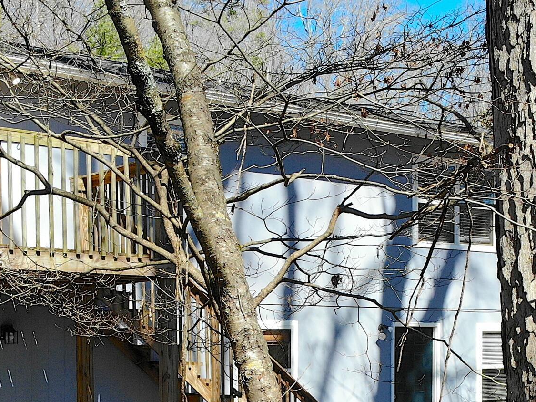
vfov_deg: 22.3
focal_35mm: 64
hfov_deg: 30.2
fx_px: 991
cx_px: 329
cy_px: 376
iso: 100
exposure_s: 1/454
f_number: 2.8
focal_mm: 4.5
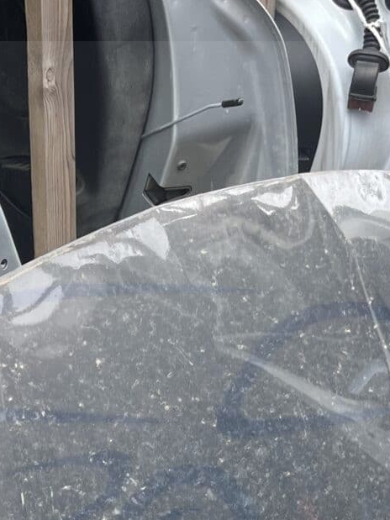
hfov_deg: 17.1
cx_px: 143
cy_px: 686
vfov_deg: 20.6
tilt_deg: -41.3
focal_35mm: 86
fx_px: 1292
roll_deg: -1.2
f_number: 1.6
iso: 50
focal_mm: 5.1
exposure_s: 1/122
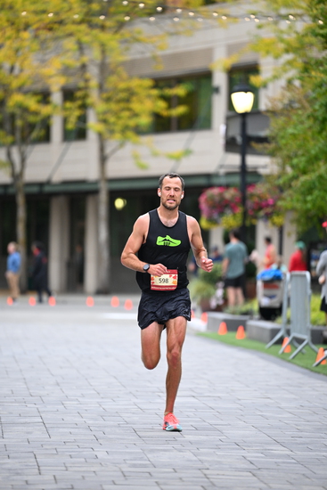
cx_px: 164
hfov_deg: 6.9
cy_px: 245
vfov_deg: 10.3
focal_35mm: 200
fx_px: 2723
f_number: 2.8
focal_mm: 200
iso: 1600
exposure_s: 1/800
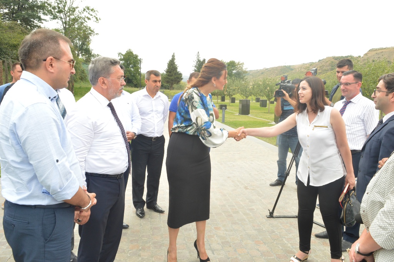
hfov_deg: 67.4
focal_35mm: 27
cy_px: 131
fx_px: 295
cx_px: 197
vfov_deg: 47.9
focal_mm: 18
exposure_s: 1/125
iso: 400
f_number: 10
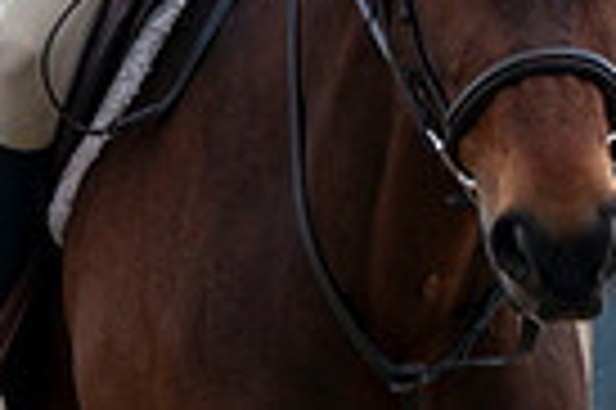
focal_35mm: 1696
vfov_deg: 0.8
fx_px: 28986
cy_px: -457
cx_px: 108
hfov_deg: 1.2
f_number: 5.6
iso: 250
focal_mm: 400
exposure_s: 1/500
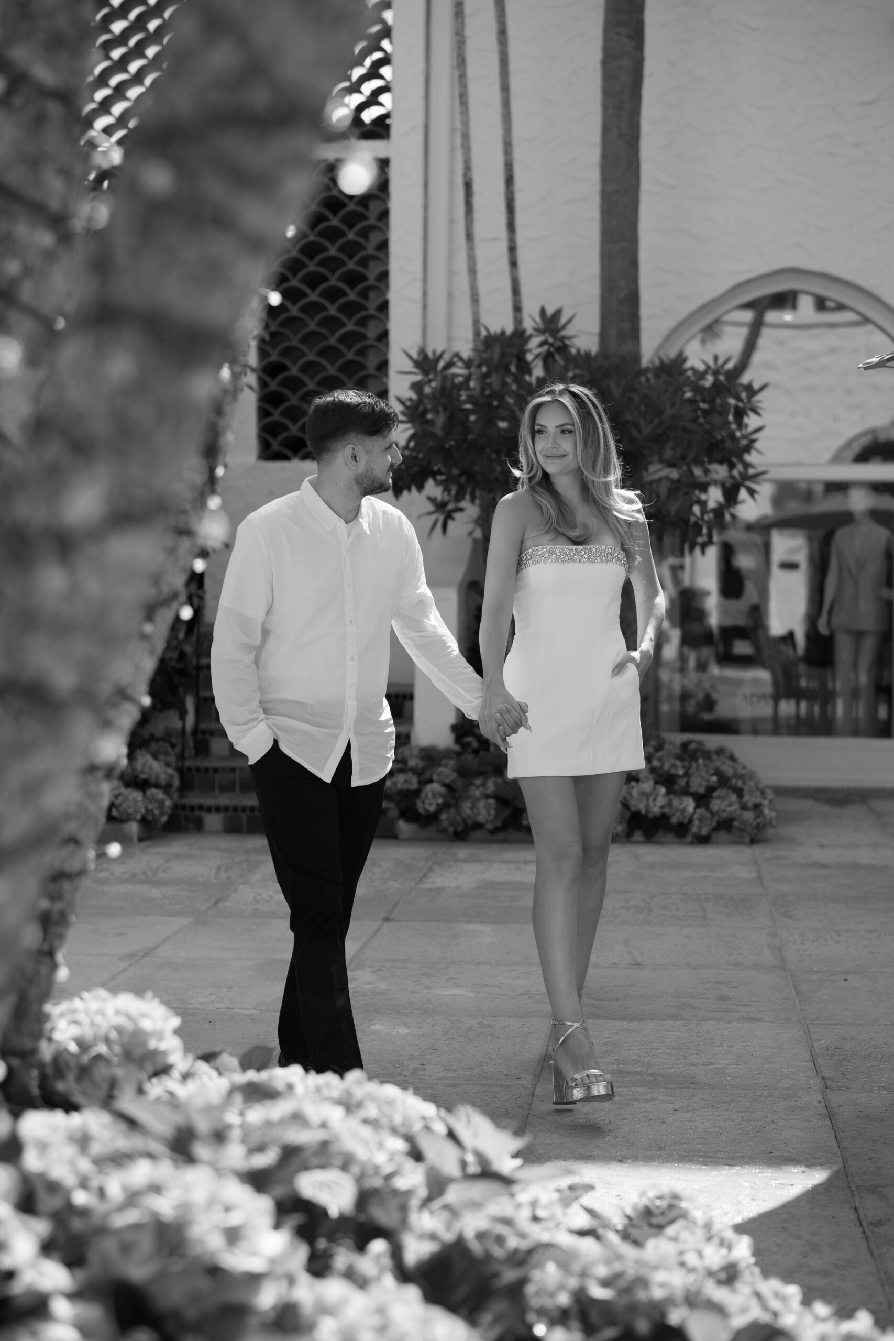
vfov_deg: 39.6
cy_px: 670
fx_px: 1862
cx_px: 447
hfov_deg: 27.0
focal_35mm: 50
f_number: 2
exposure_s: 1/2000
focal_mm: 50
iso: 100
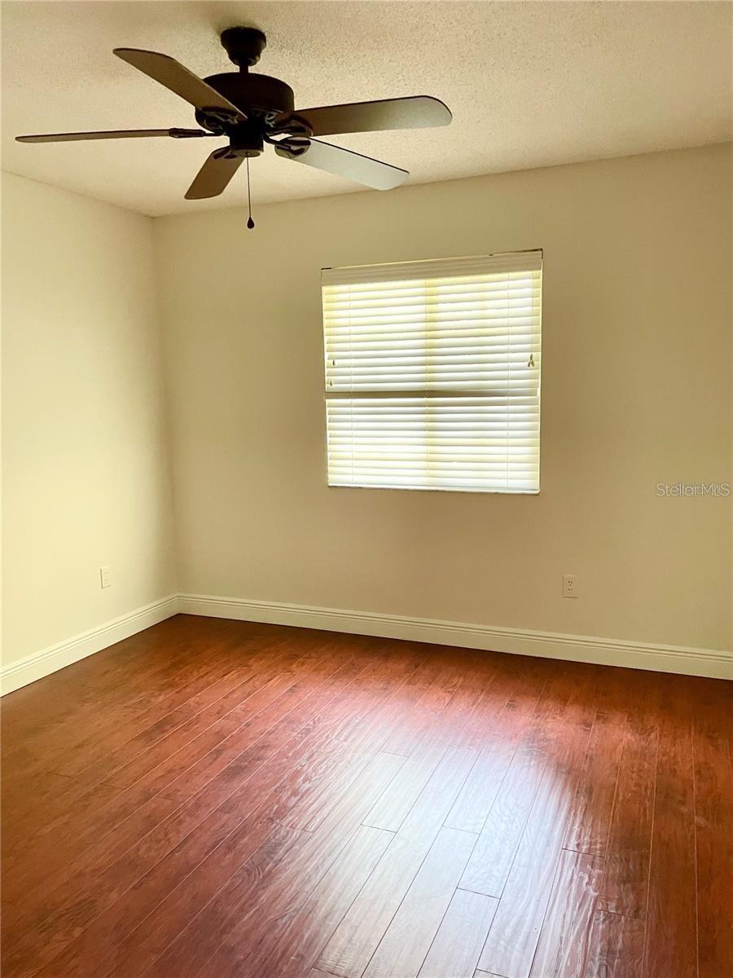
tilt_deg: -9.8
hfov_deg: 53.1
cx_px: 366
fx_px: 734
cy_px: 489
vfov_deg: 67.3
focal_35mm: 26
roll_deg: +2.2
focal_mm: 4.2
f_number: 1.6
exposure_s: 1/60
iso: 250
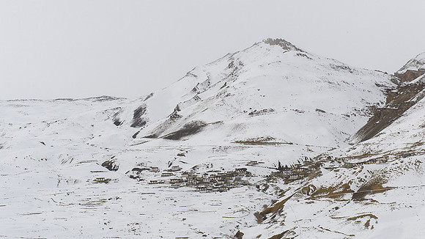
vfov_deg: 17.4
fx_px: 779
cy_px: 136
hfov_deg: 30.5
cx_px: 212
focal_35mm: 69
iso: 1000
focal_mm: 66
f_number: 16
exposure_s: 1/1600
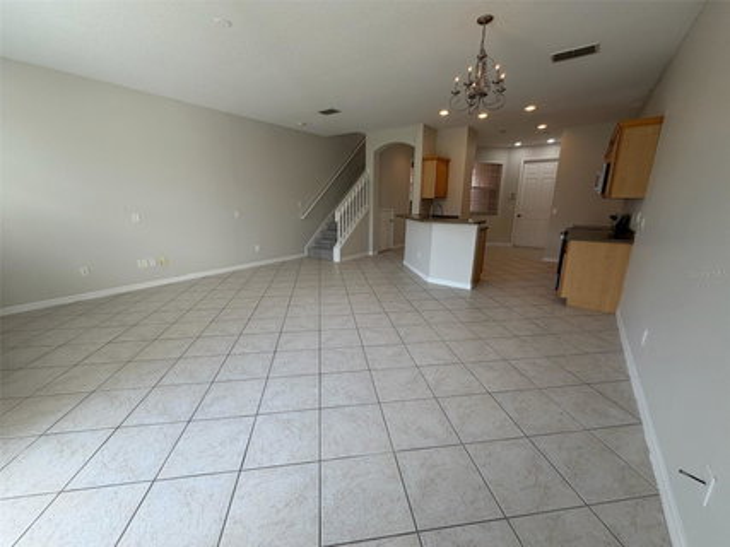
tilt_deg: -14.9
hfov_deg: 102.1
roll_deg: -0.1
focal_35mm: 14
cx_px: 365
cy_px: 274
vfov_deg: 85.6
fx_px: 295
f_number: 2.2
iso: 64
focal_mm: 2.22
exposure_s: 1/120
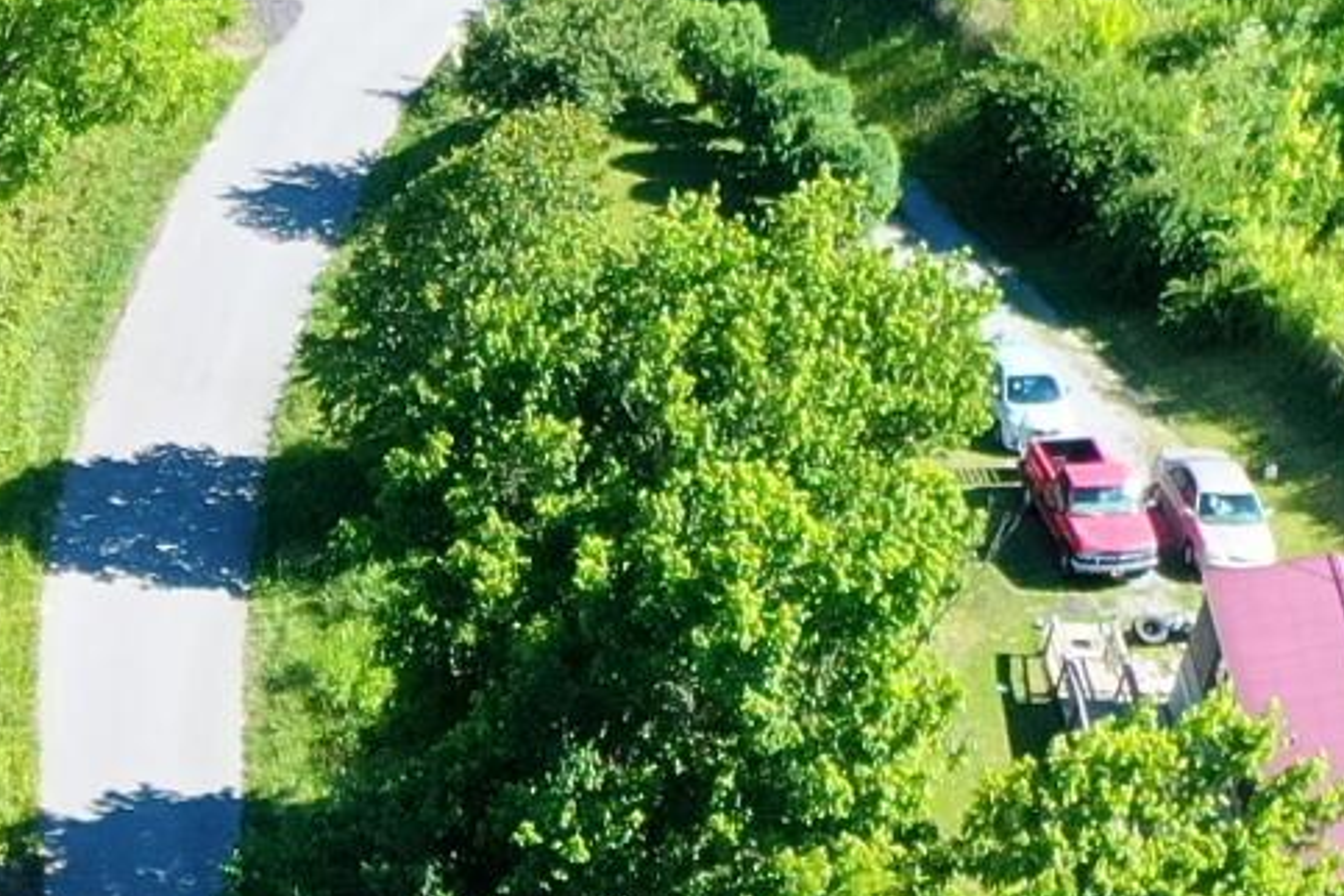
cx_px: -1792
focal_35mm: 174
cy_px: 1937
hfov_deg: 10.3
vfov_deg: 7.5
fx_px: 6495
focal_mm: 10.26
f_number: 4
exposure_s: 1/80
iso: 100
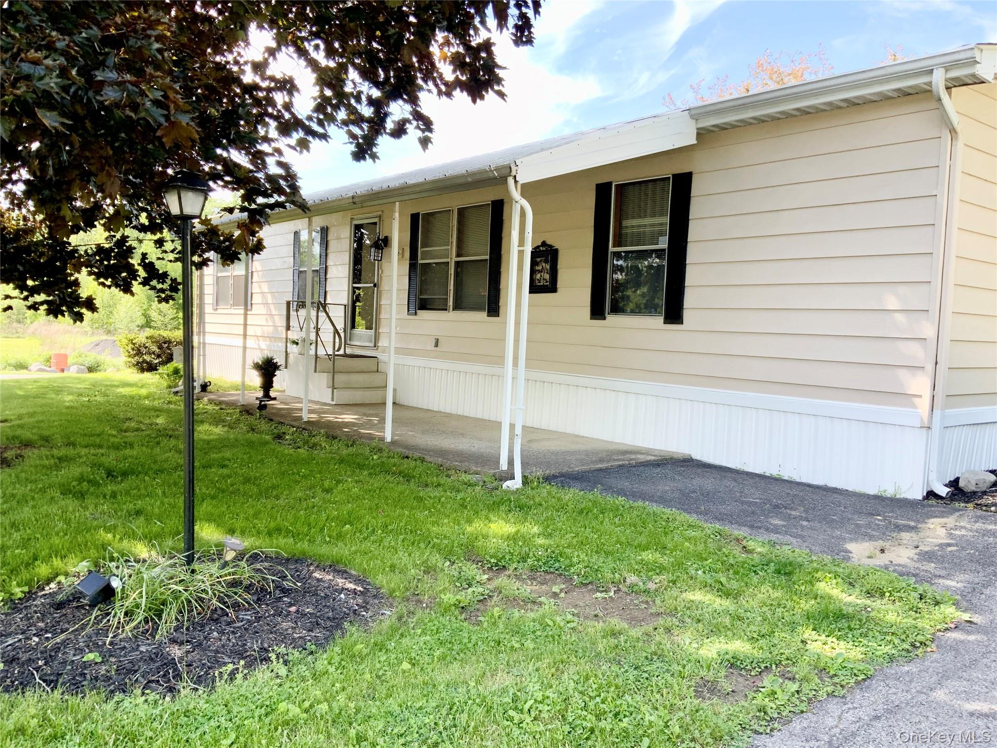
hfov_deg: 61.7
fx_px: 835
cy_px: 374
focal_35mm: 29
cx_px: 498
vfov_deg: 48.2
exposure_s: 1/206
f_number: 1.8
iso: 16
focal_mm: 3
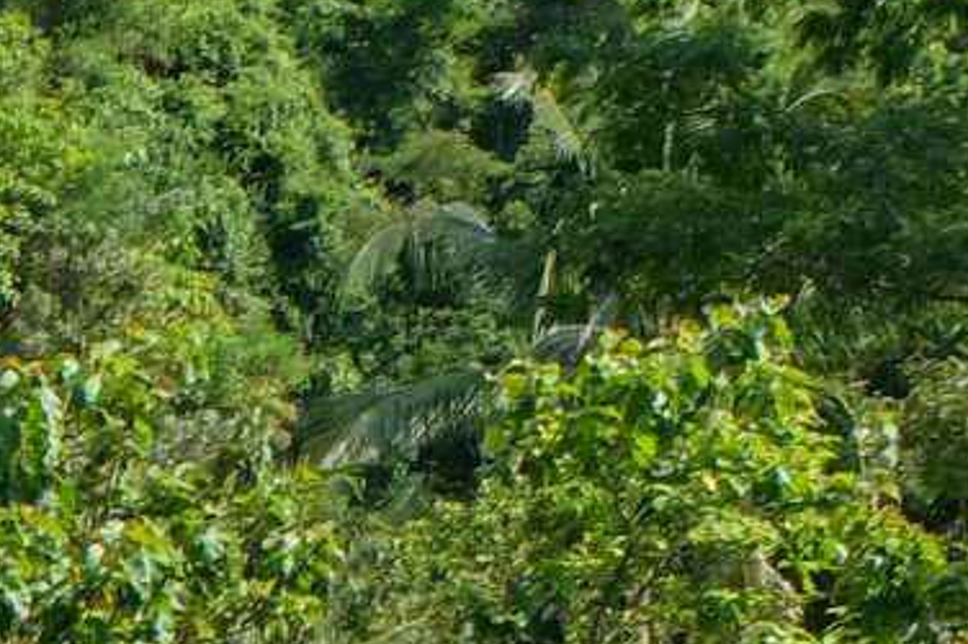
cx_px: -1586
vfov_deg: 6.9
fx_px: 4943
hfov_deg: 9.5
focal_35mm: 184
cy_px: 1709
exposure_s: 1/240
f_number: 9
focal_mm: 18
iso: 320
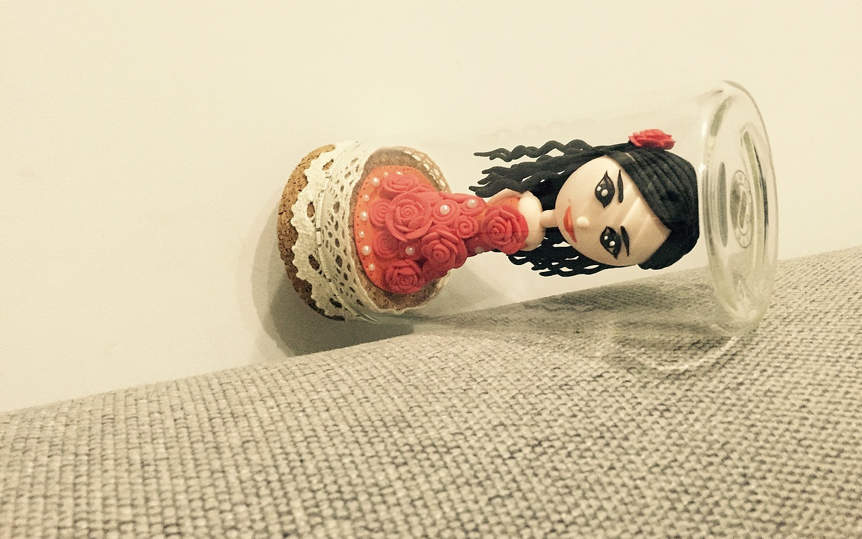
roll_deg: +4.0
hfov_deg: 61.2
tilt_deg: -12.3
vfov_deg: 40.5
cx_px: 428
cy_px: 237
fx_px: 728
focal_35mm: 31
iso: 250
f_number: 2.2
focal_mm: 4.15
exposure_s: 1/17
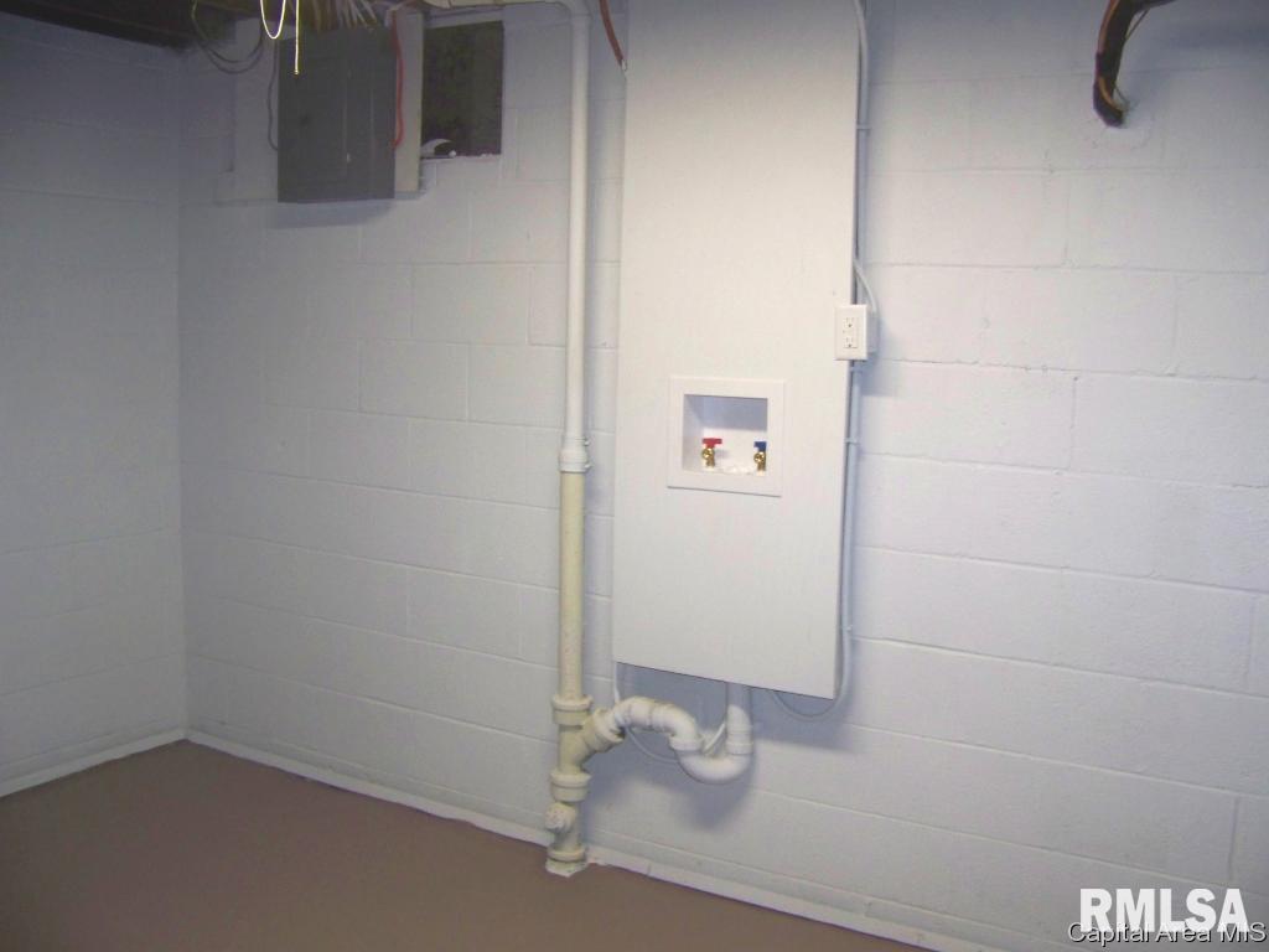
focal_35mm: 36
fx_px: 1320
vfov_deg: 39.7
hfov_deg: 51.4
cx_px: 634
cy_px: 476
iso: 200
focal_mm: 5.85
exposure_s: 1/30
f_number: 2.8
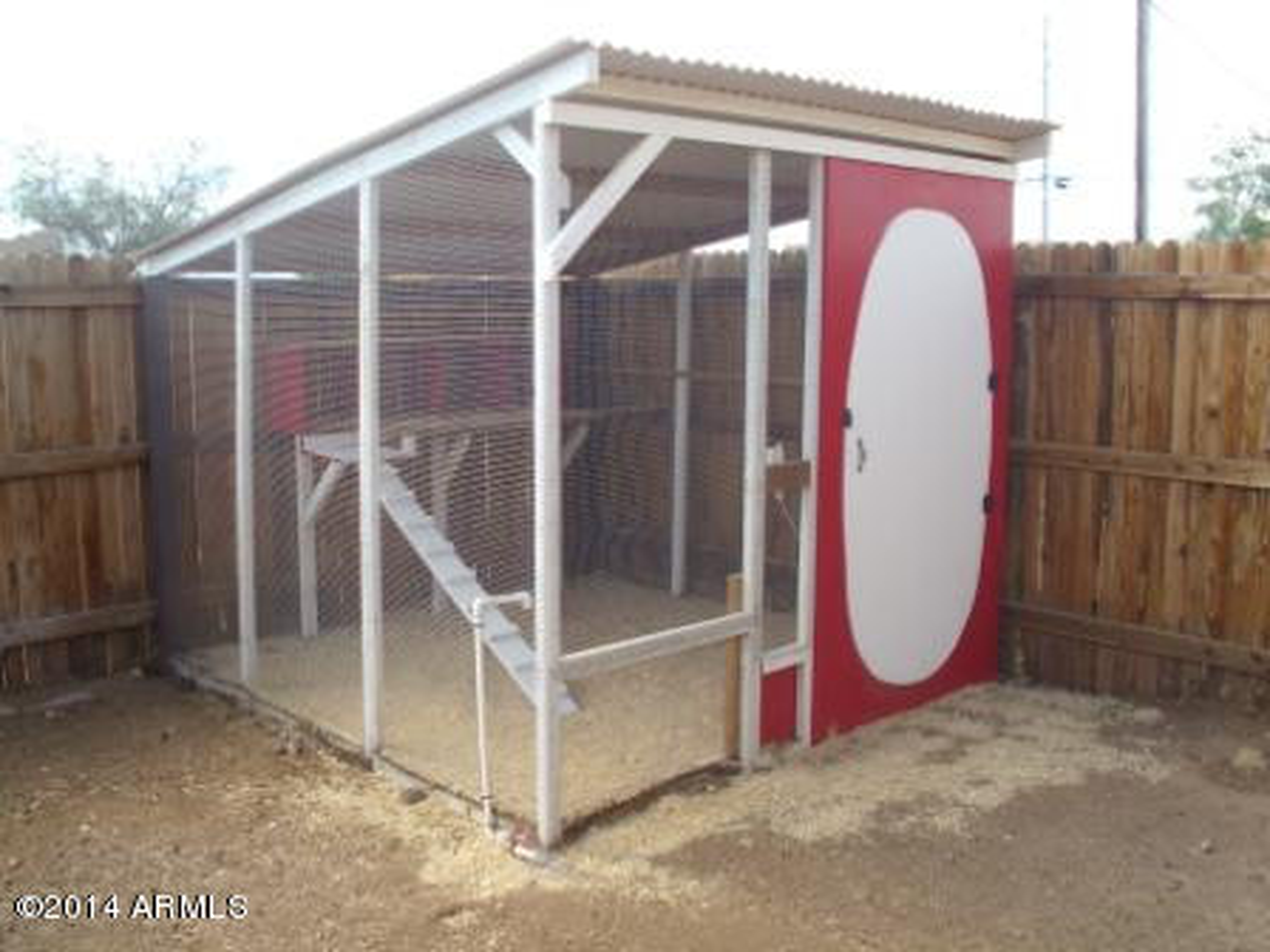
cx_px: 635
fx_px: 1394
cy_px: 476
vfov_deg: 37.7
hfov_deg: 49.0
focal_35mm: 38
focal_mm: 6.3
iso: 50
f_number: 2.9
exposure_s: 1/189
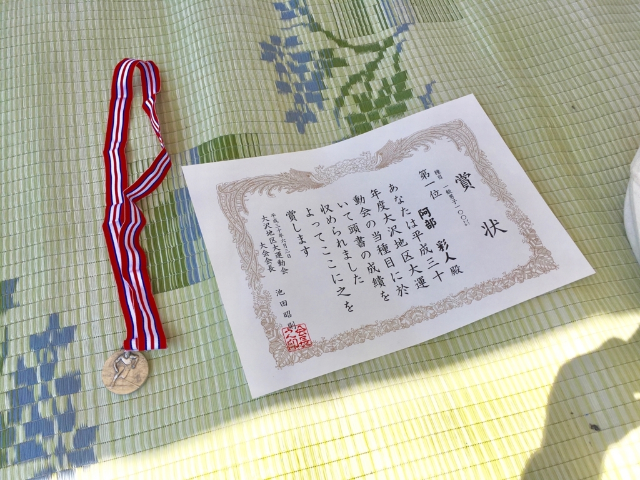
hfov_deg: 61.7
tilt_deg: -64.5
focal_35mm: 29
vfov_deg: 48.2
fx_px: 536
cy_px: 240
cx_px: 320
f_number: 2.2
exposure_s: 1/1508
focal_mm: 4.15
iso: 25
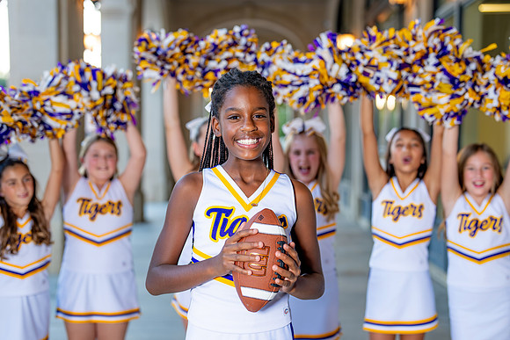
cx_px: 255
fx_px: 708
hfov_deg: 39.6
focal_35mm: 50
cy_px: 170
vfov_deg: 27.0
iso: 320
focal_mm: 50
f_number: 2
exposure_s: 1/400
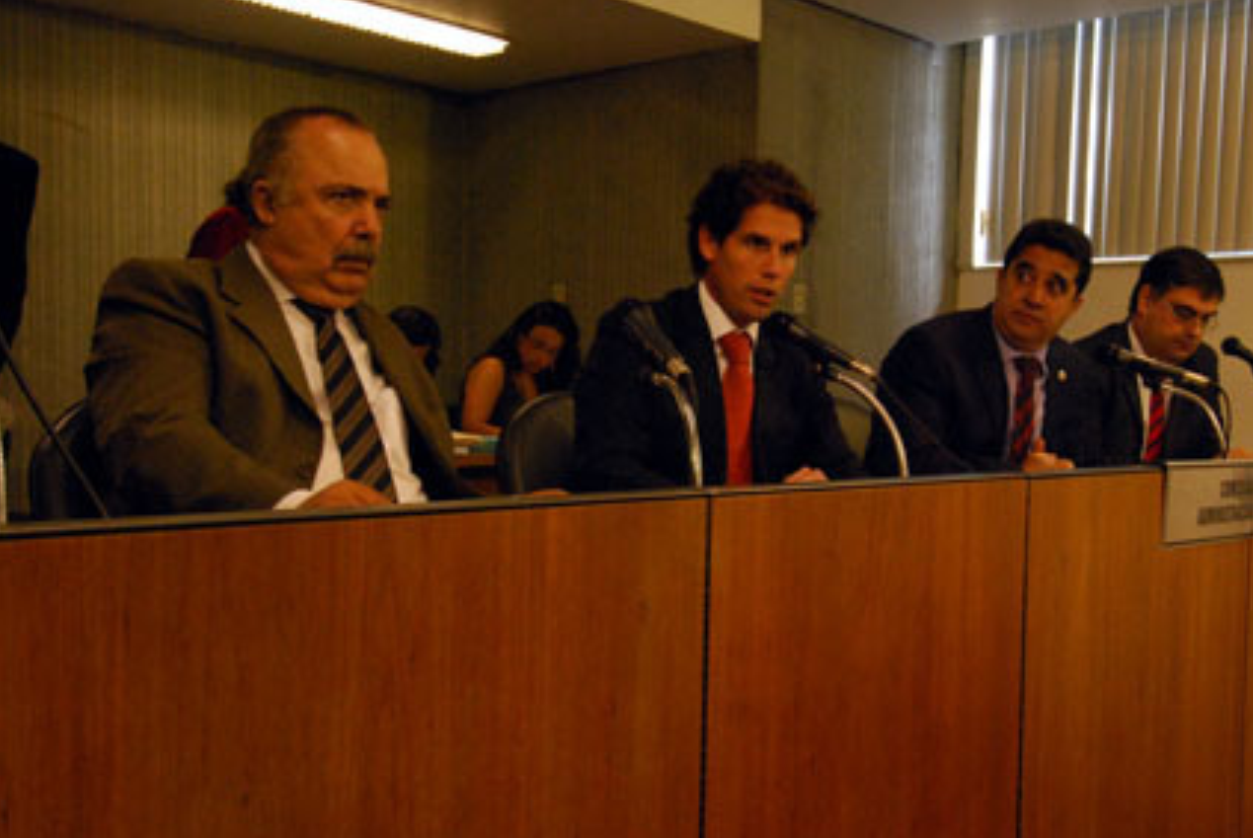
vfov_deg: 34.3
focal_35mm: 39
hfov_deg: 49.3
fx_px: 1359
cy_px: 466
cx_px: 729
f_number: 8
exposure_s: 1/60
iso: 1600
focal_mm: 22
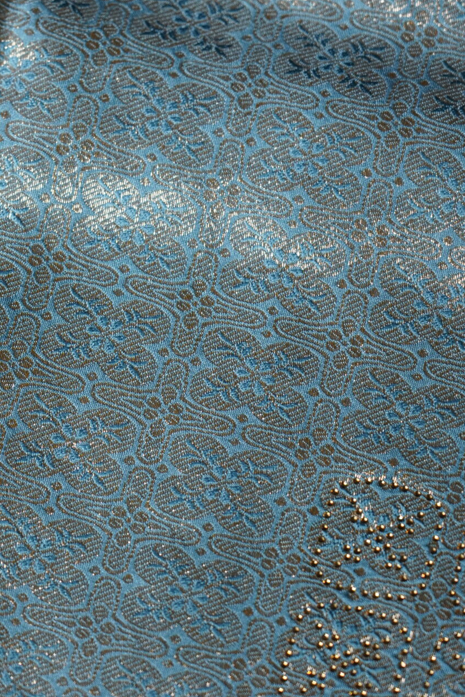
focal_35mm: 213
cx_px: 19
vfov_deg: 9.6
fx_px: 4128
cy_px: -2
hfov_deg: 6.4
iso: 800
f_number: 4
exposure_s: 1/200
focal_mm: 105
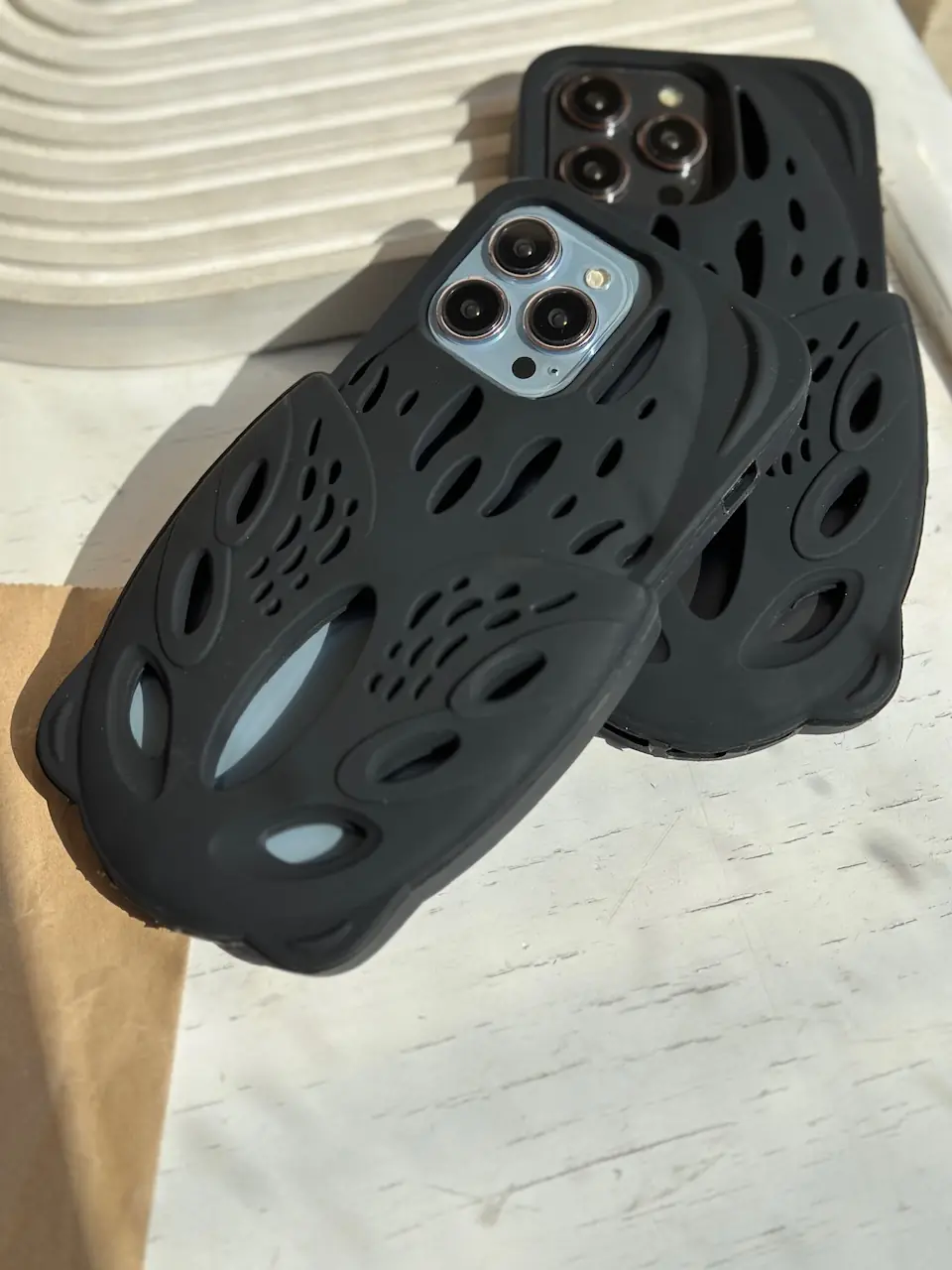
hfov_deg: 30.3
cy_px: 635
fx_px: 1760
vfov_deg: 39.7
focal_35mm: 48
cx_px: 476
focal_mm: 6.86
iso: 100
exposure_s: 1/7634
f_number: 1.78
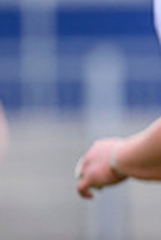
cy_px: 157
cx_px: 697
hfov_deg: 0.5
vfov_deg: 0.7
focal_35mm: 2832
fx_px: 18905
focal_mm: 400
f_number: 3.2
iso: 500
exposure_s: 1/2500
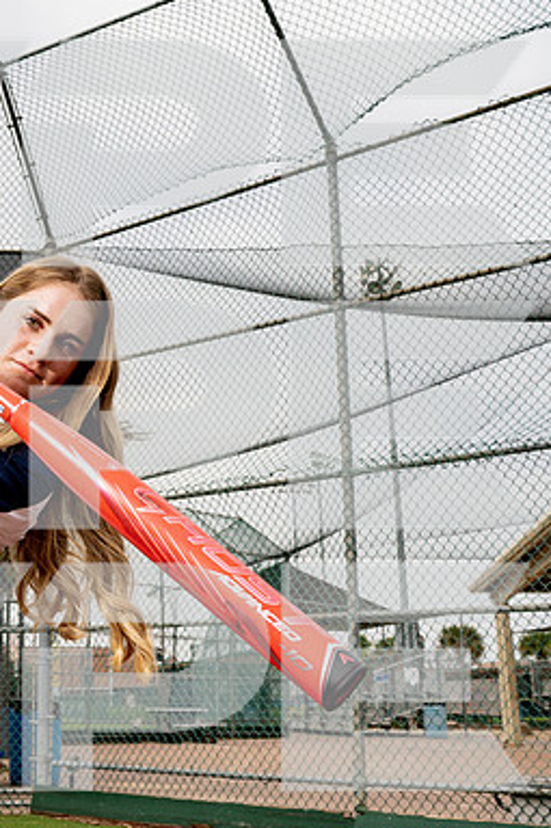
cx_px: -13
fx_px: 1218
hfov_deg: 24.2
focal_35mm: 53
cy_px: 416
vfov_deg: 37.5
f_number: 8
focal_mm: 35
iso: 125
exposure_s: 1/250
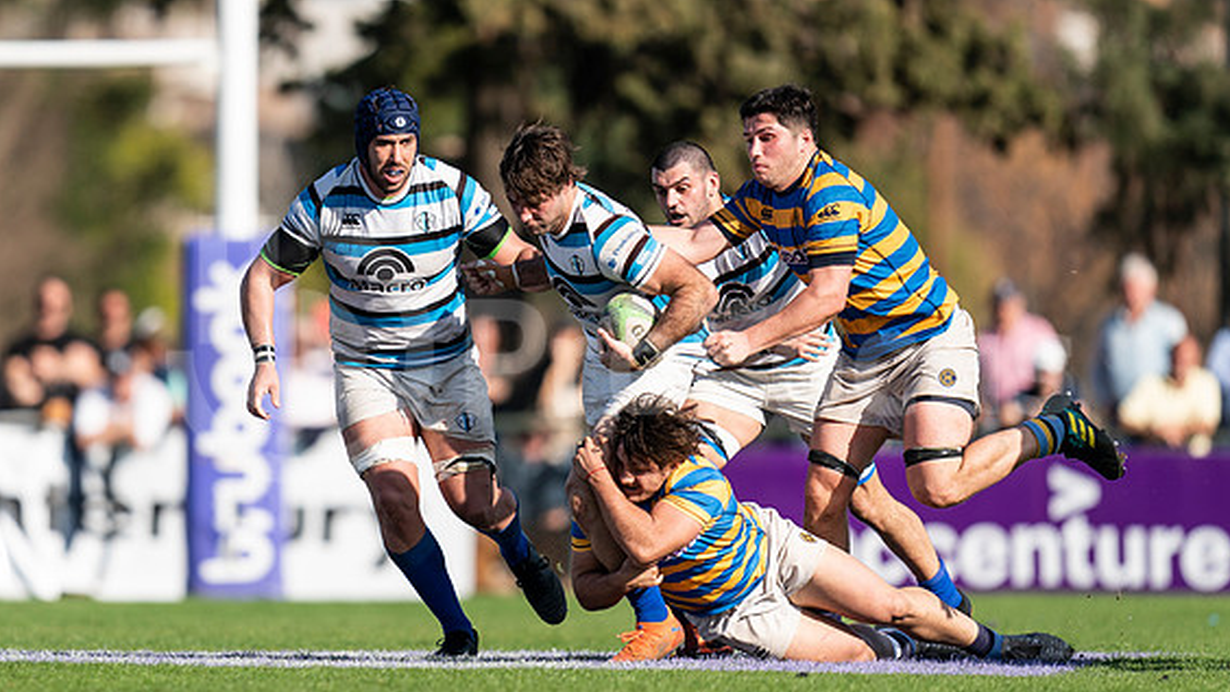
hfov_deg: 3.3
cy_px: 333
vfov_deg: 1.9
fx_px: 21359
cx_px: 388
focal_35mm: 655
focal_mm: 400
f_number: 2.8
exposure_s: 1/1250
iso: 100
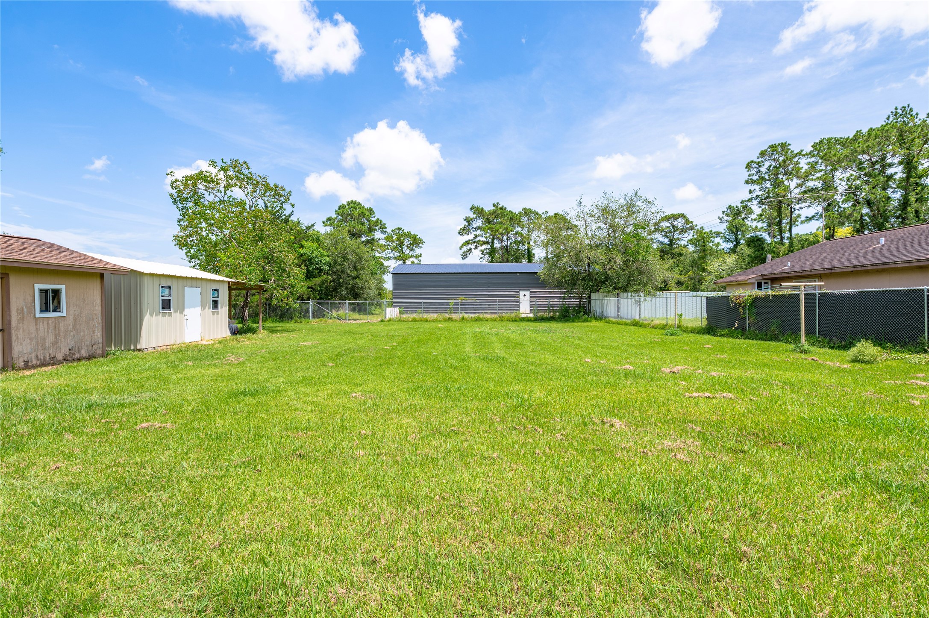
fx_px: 413
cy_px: 309
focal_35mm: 16
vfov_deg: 73.7
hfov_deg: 96.8
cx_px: 464
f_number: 13
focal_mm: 16
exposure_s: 1/100
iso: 125
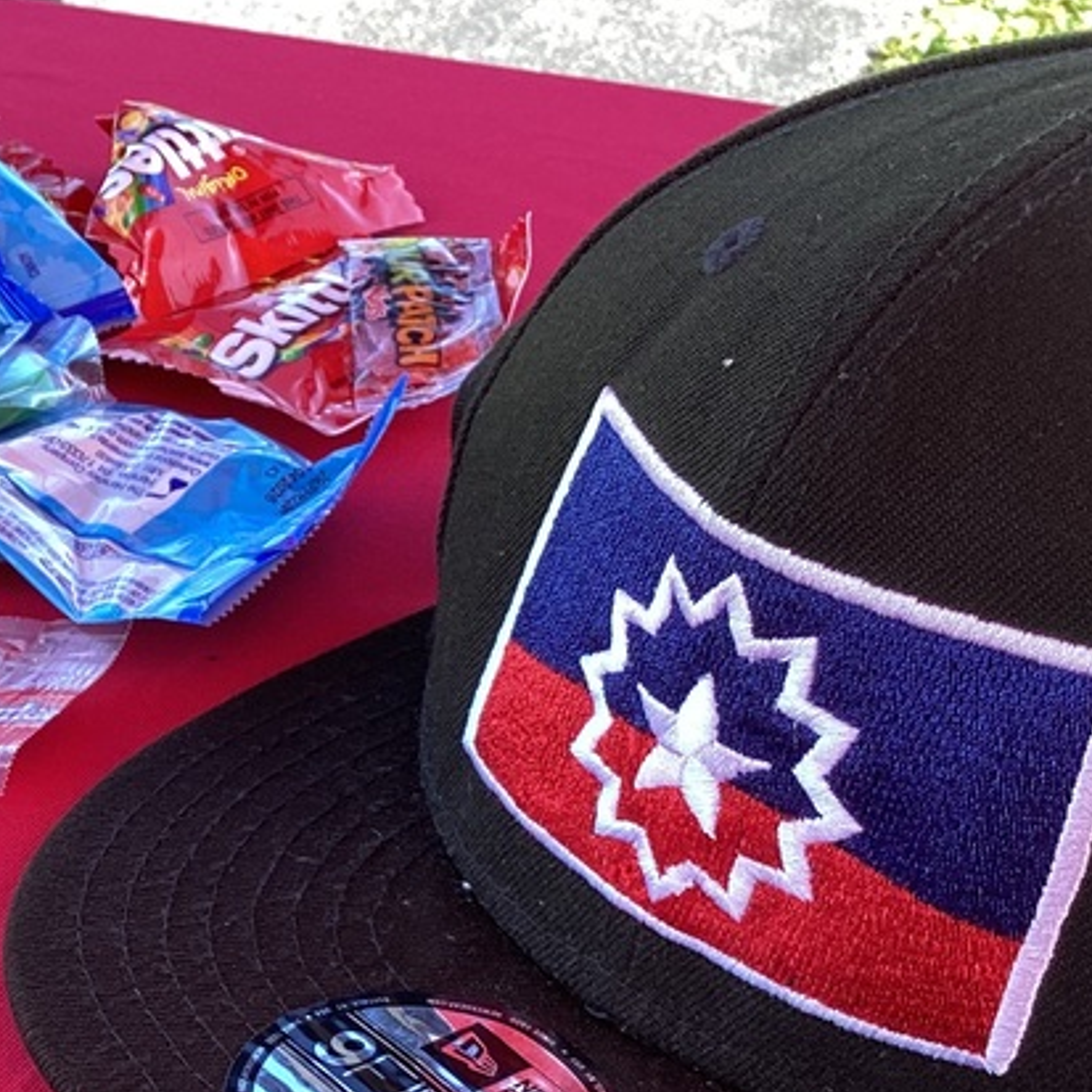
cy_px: 915
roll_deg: +1.4
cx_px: 29
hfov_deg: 24.3
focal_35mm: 68
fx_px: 2427
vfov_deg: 24.8
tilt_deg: -40.7
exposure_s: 1/120
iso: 25
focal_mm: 3.3
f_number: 2.4
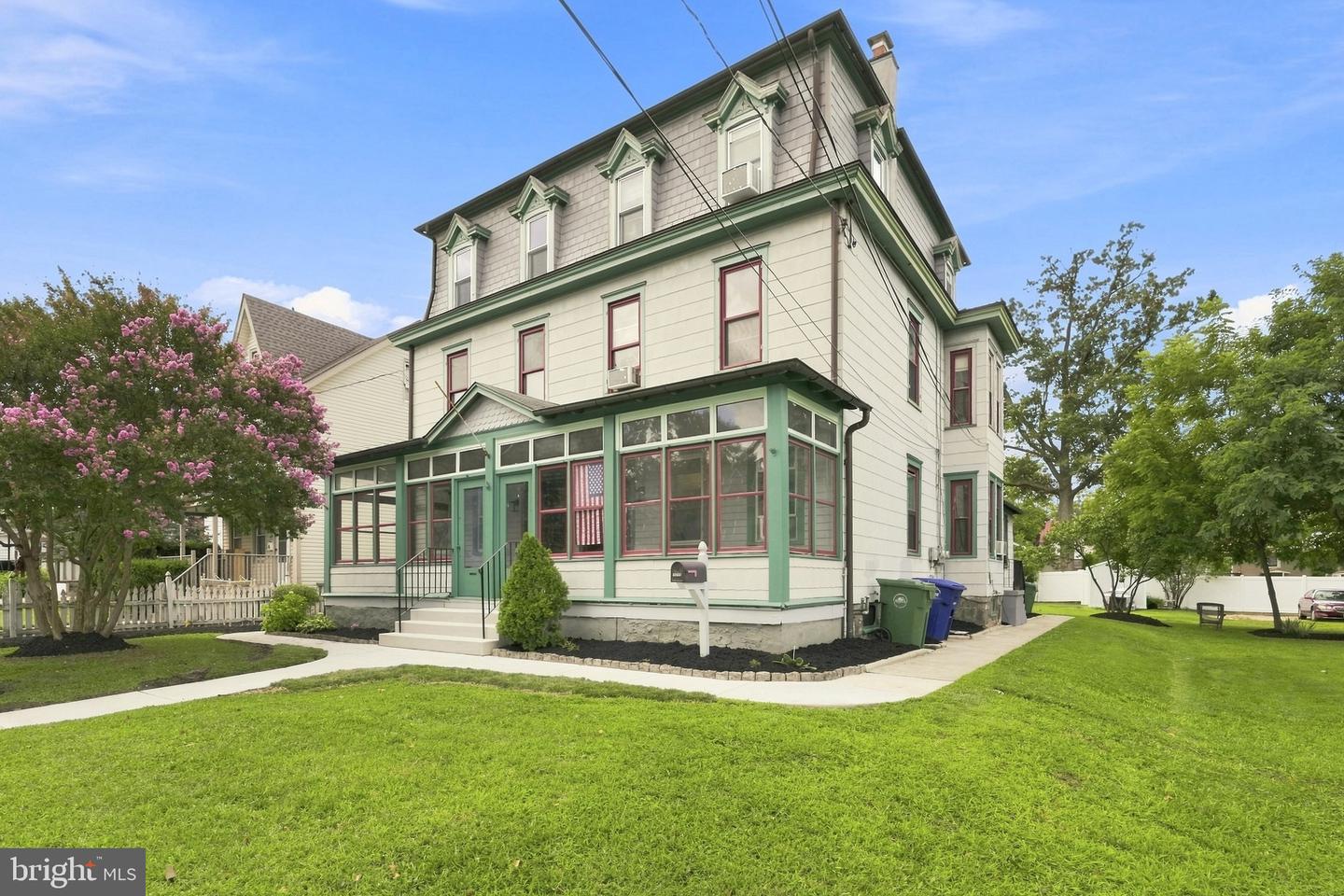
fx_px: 616
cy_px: 448
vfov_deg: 72.1
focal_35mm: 16
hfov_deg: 95.0
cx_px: 672
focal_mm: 16.5
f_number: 11
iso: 500
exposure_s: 1/640
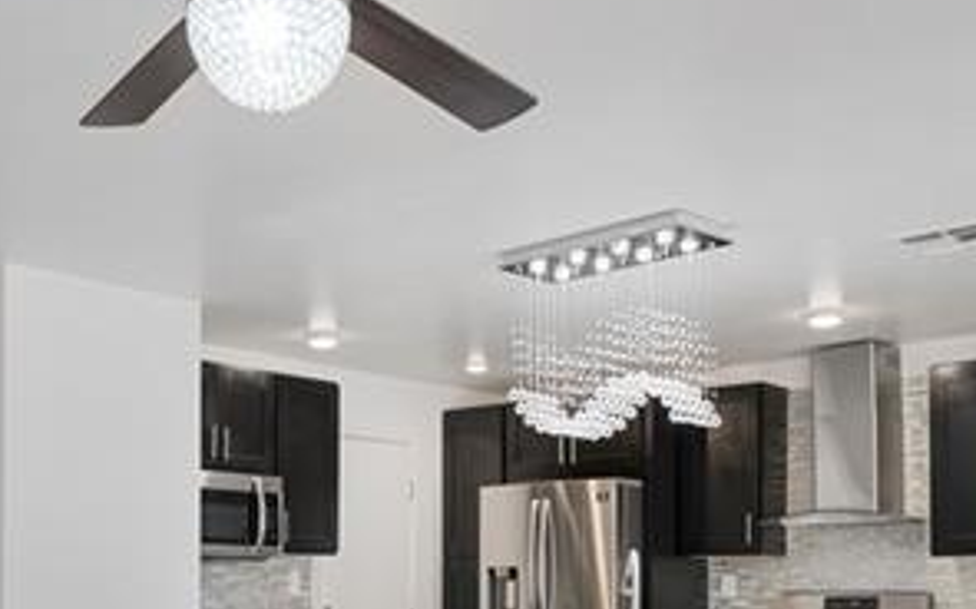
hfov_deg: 42.2
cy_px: 617
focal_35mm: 47
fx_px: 1249
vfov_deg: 25.9
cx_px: 344
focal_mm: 17
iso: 1000
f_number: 8
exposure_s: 1/50
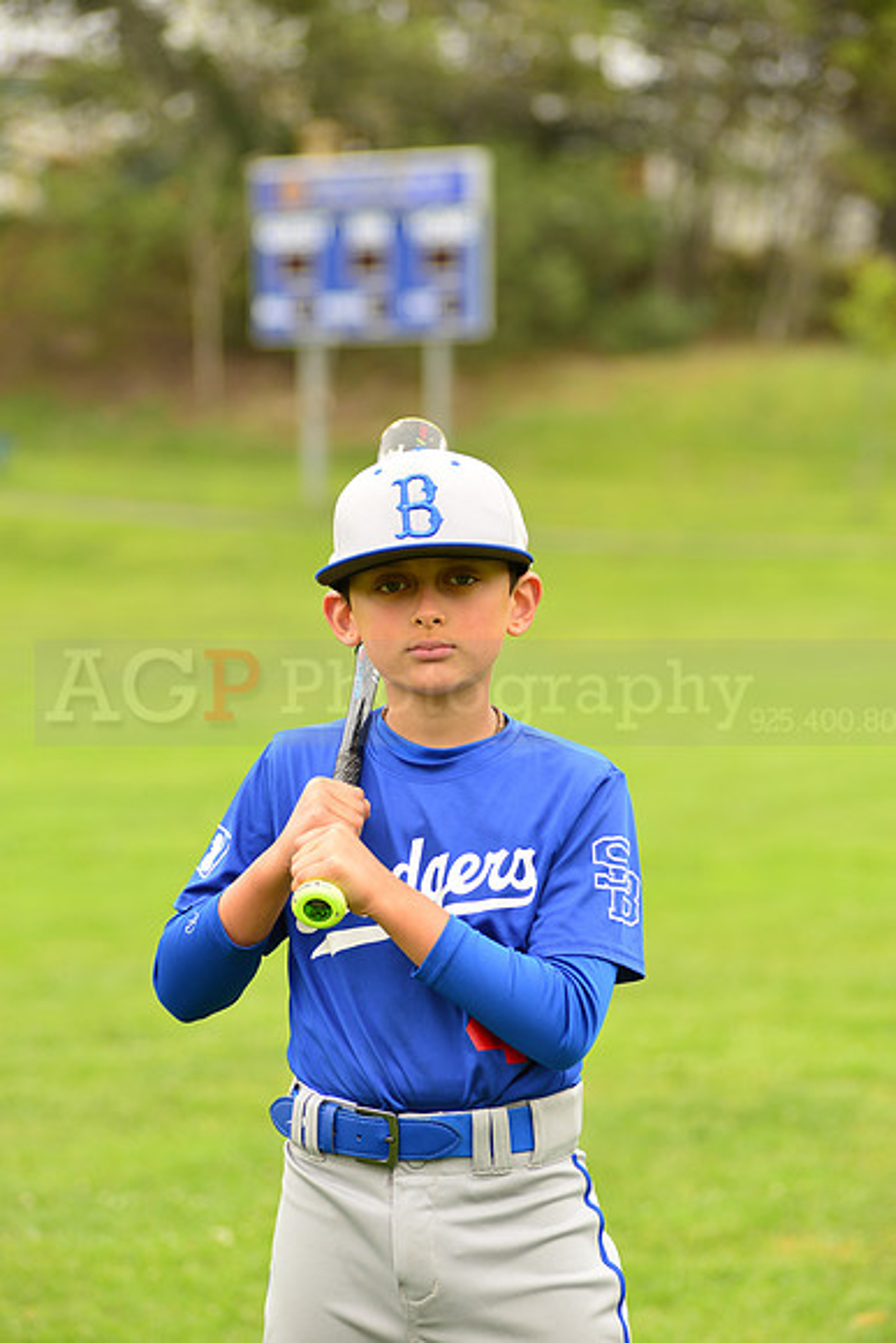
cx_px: 448
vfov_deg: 15.2
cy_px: 672
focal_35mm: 135
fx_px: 5037
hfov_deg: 10.2
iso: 160
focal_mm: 135
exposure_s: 1/250
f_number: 5
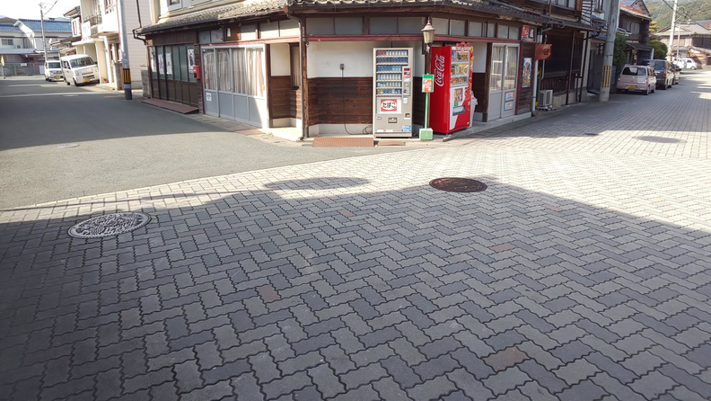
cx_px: 357
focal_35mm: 22
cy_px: 137
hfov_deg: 81.2
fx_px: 415
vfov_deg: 50.7
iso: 28
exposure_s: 1/288
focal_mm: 3.45
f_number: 1.94
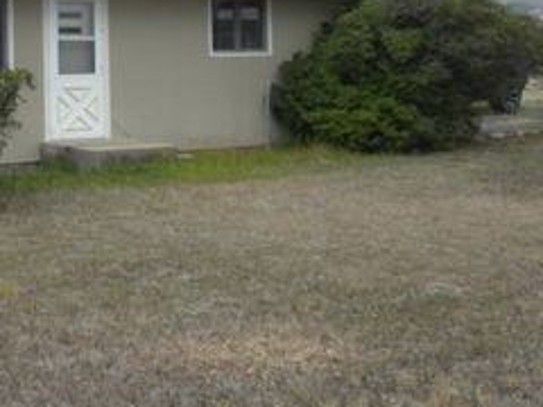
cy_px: 87
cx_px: -14
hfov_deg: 24.1
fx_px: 1208
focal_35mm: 77
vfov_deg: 19.0
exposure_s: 1/87.5
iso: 64
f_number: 10
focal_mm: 6.6
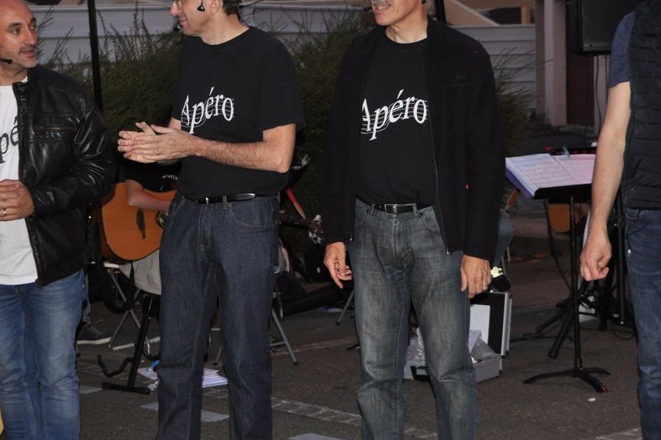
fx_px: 1651
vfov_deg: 15.1
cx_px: 349
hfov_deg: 22.6
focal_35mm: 90
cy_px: 171
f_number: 4.8
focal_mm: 40
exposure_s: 1/60
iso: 800
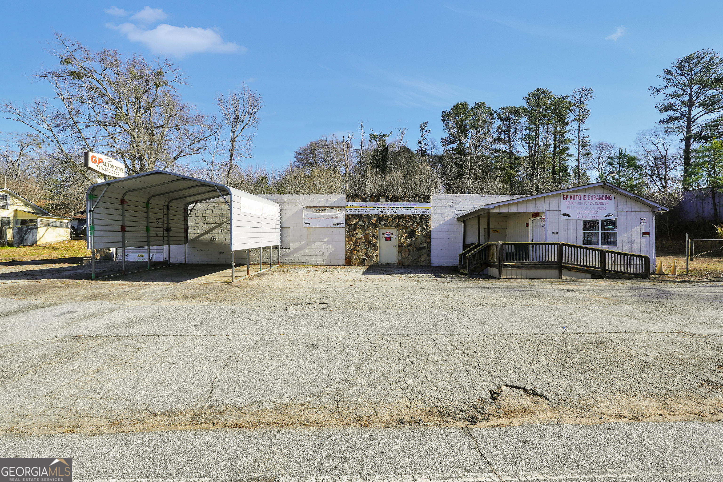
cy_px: 241
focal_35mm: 16
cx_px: 362
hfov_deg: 97.6
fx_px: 316
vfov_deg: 74.6
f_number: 9
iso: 100
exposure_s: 1/125
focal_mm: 10.5
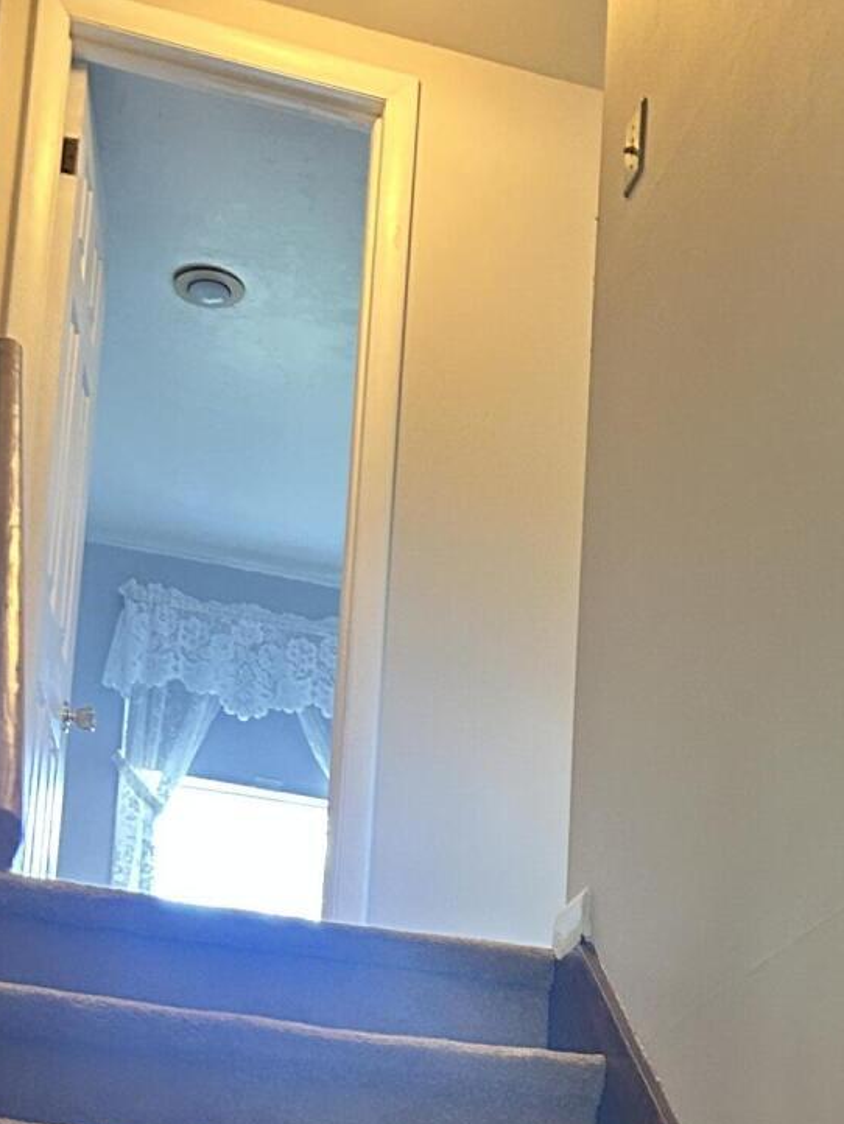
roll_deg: -3.0
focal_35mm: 72
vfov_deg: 25.1
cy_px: 1231
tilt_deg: +11.1
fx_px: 2339
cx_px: 704
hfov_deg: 20.2
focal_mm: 5.7
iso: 400
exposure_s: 1/60
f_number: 1.5
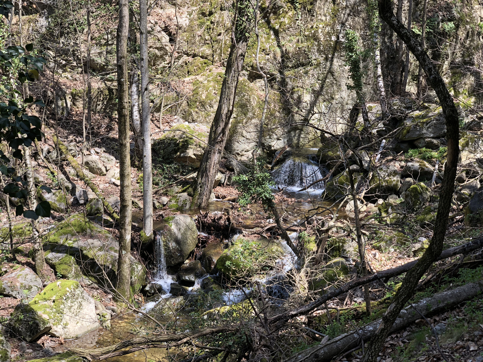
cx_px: 242
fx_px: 726
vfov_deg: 28.0
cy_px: 181
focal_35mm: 52
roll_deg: -1.4
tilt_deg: -7.8
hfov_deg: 36.8
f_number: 2.4
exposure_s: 1/147
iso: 16
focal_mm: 6
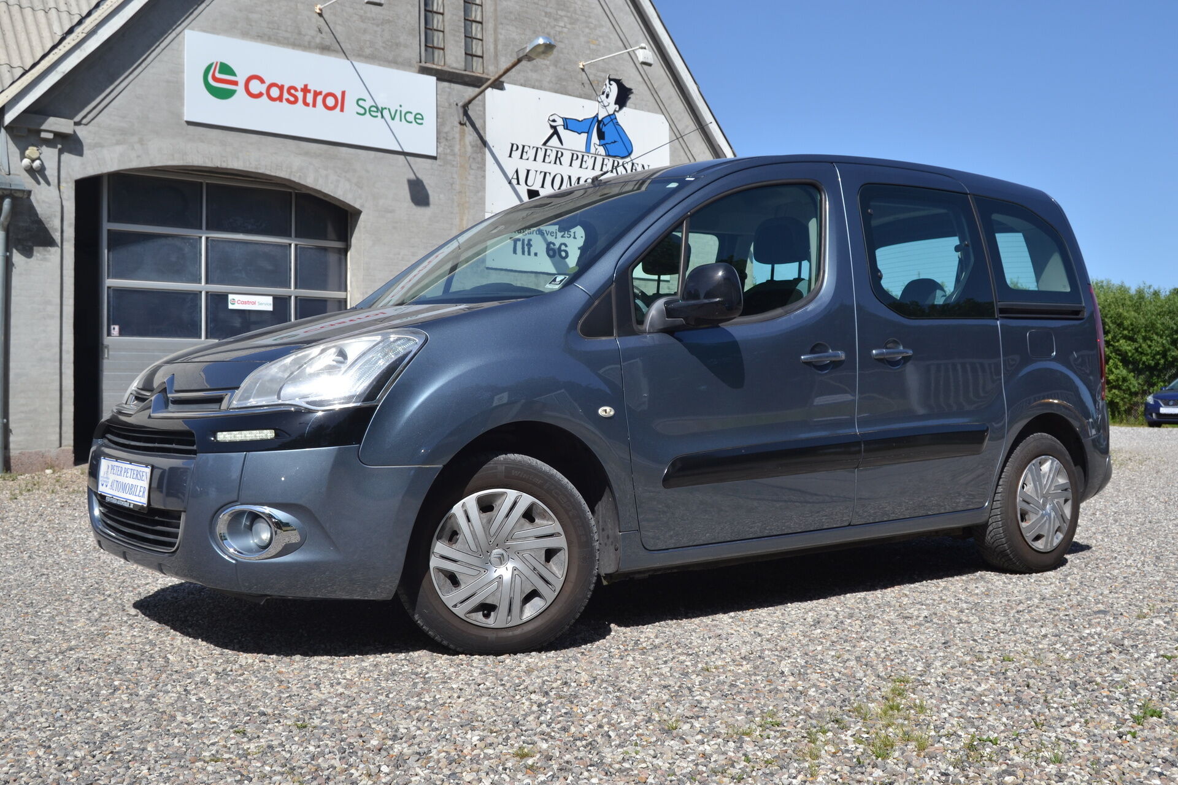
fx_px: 1178
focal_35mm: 36
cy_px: 392
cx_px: 589
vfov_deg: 36.9
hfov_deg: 53.1
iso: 100
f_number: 9
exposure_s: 1/320
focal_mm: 24
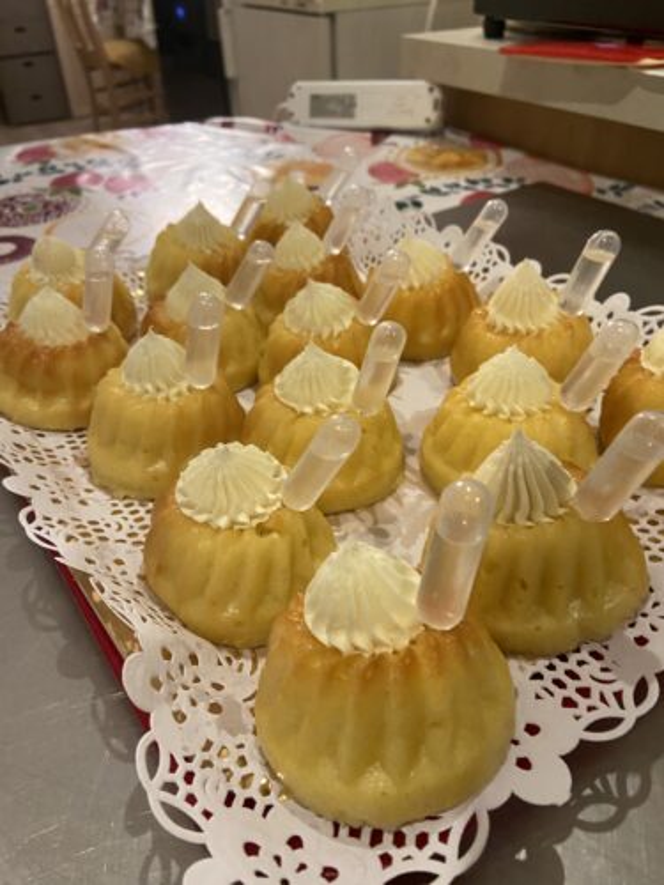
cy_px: 442
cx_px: 332
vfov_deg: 67.3
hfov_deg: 53.1
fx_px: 665
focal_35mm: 26
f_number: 1.8
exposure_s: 1/50
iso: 400
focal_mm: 4.25
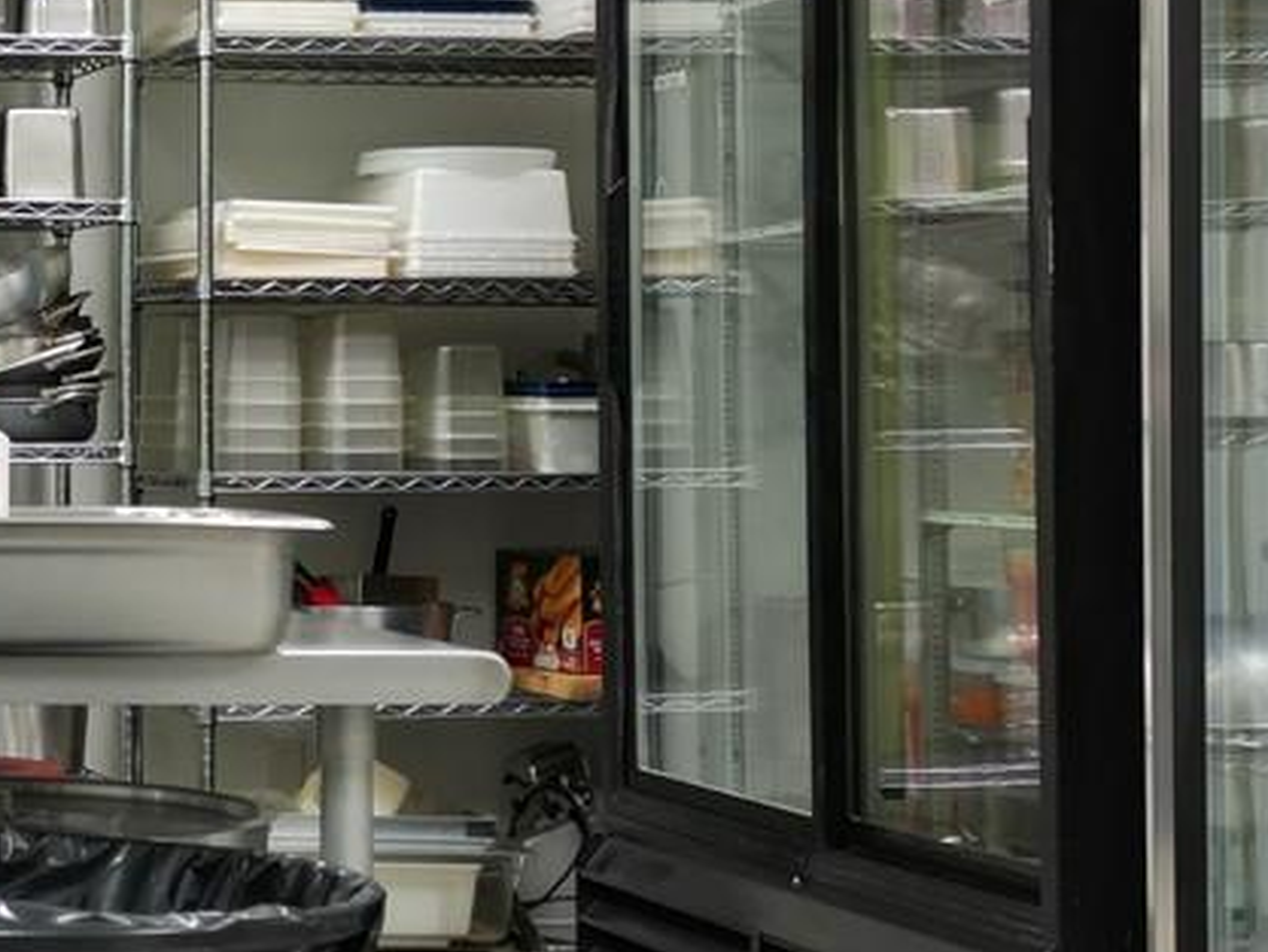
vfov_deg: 16.1
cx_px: -137
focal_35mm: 92
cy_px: 420
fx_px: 3371
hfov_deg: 20.3
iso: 100
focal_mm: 6.72
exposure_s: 1/25
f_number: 1.7
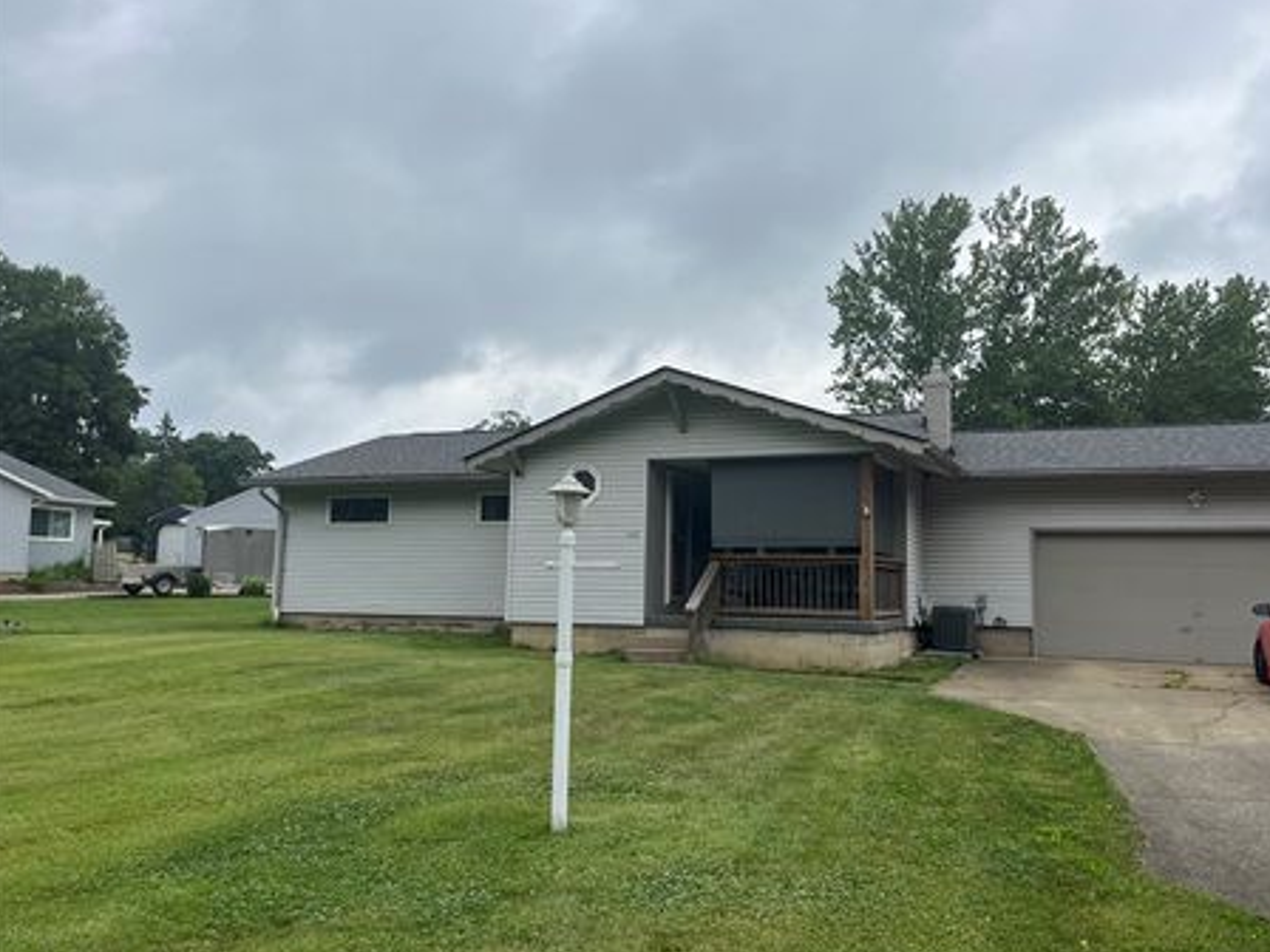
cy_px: 472
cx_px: 695
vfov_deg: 48.2
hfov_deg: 61.5
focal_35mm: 29
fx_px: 1064
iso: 50
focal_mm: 5.1
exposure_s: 1/3745
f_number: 1.6
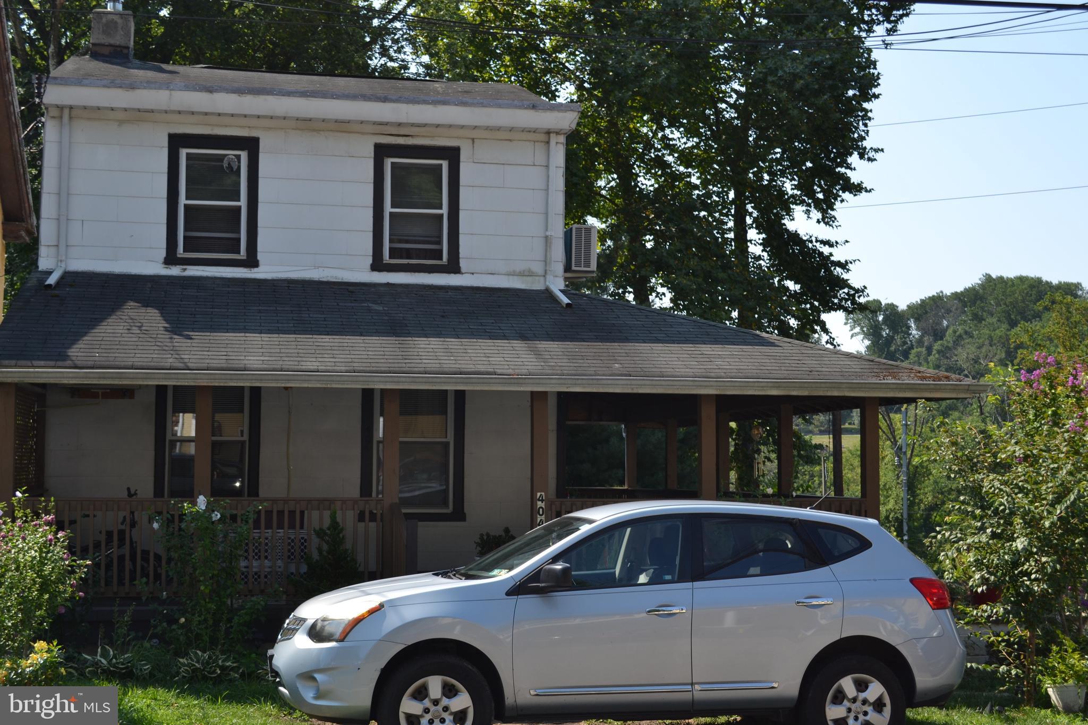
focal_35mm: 48
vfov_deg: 28.1
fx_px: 1450
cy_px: 362
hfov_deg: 41.1
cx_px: 544
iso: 100
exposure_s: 1/200
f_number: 7.1
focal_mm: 32
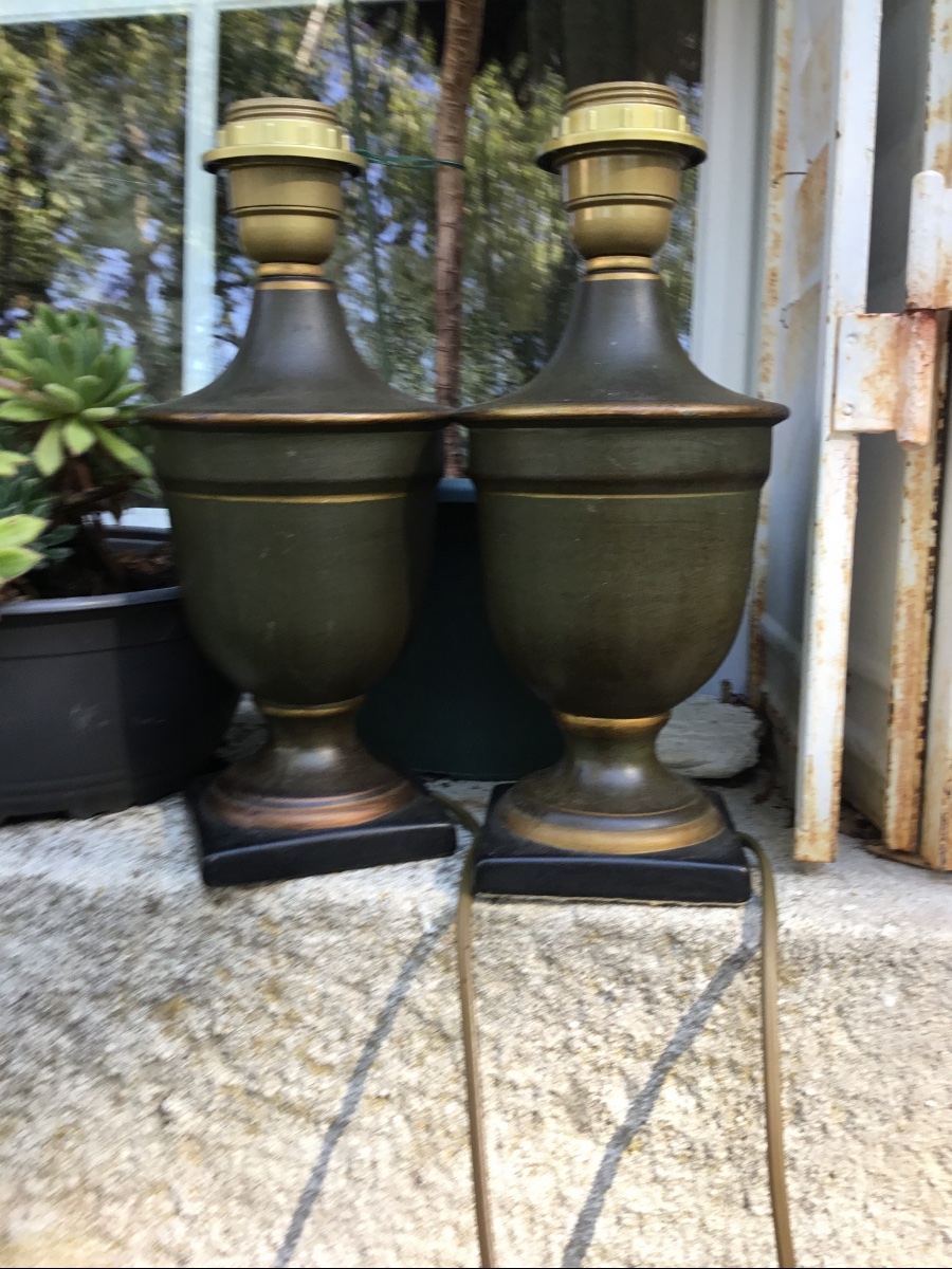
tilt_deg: -5.4
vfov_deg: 58.4
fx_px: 1137
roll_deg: -0.8
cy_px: 634
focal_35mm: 31
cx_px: 476
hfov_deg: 45.4
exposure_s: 1/100
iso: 40
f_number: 2.4
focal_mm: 3.3
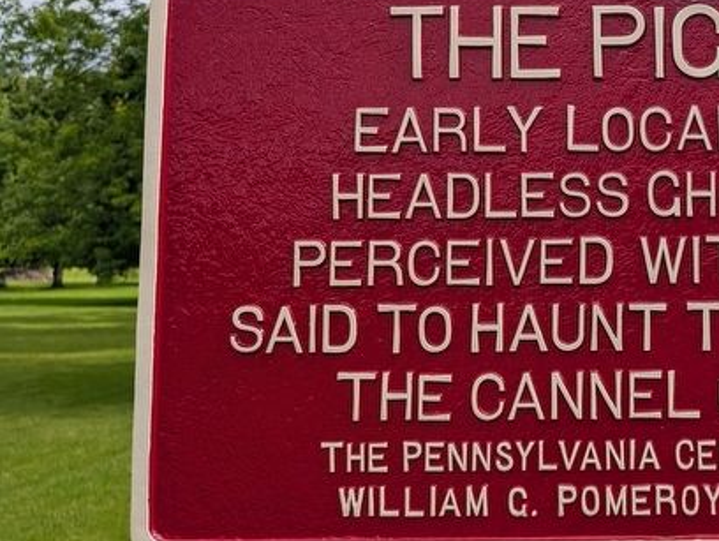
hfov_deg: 36.7
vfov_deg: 30.9
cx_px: 702
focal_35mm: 47
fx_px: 977
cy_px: 226
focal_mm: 6.9
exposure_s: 1/1302
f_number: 1.68
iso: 20
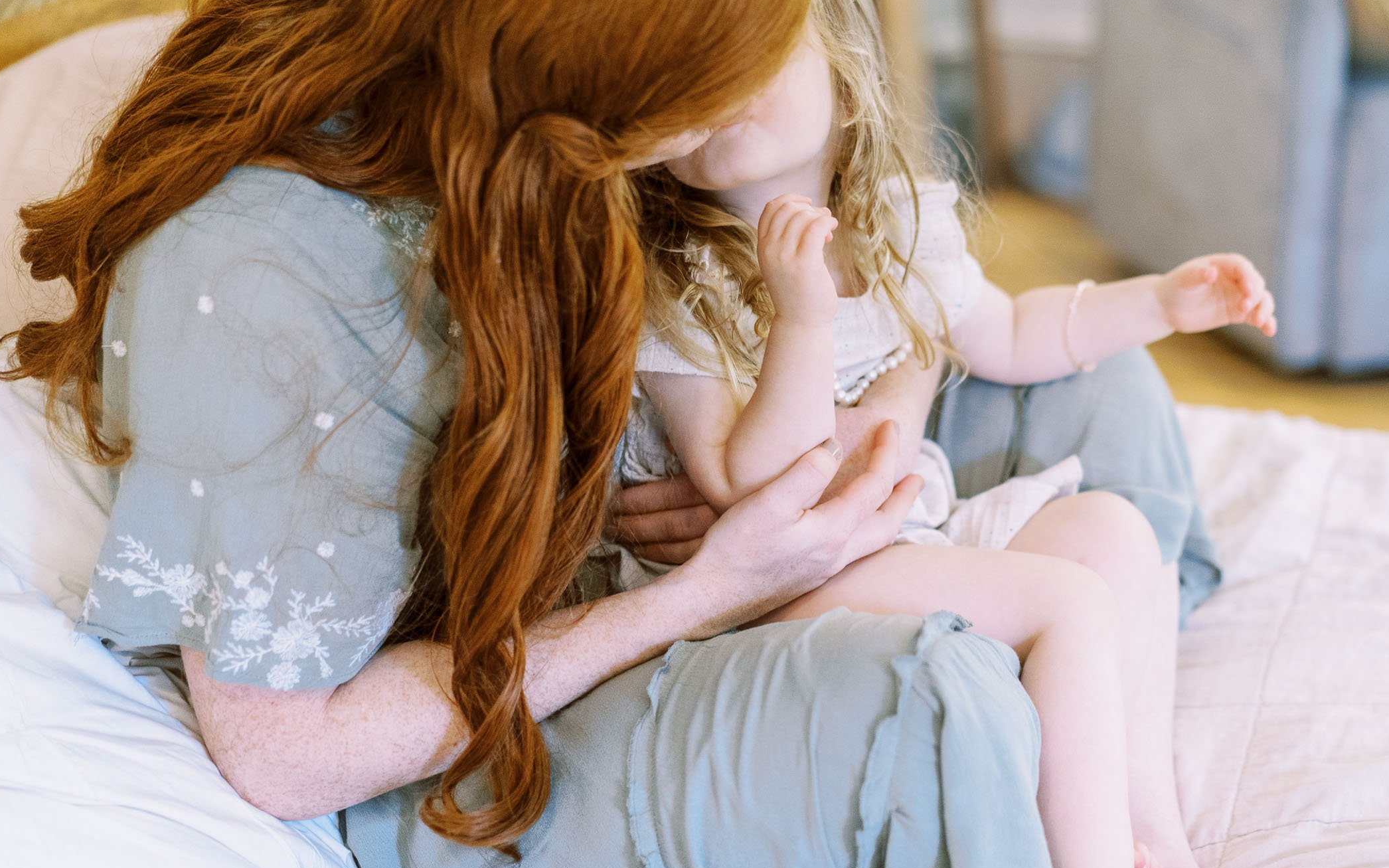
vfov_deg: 19.4
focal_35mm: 67
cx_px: 781
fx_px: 2536
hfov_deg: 30.6
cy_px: 405
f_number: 2
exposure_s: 1/200
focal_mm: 55
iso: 1250
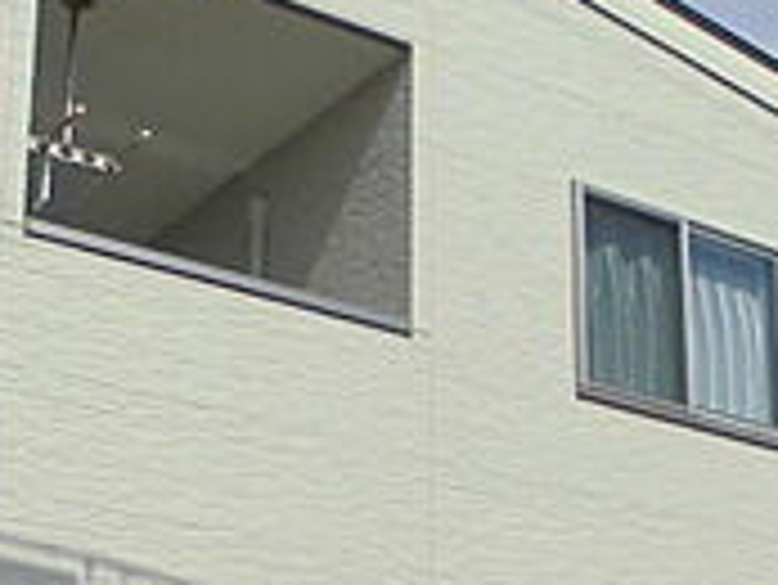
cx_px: 504
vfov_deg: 16.0
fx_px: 2024
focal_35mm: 90
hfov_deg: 21.7
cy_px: 621
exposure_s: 1/160
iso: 100
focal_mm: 4.6
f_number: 11.3
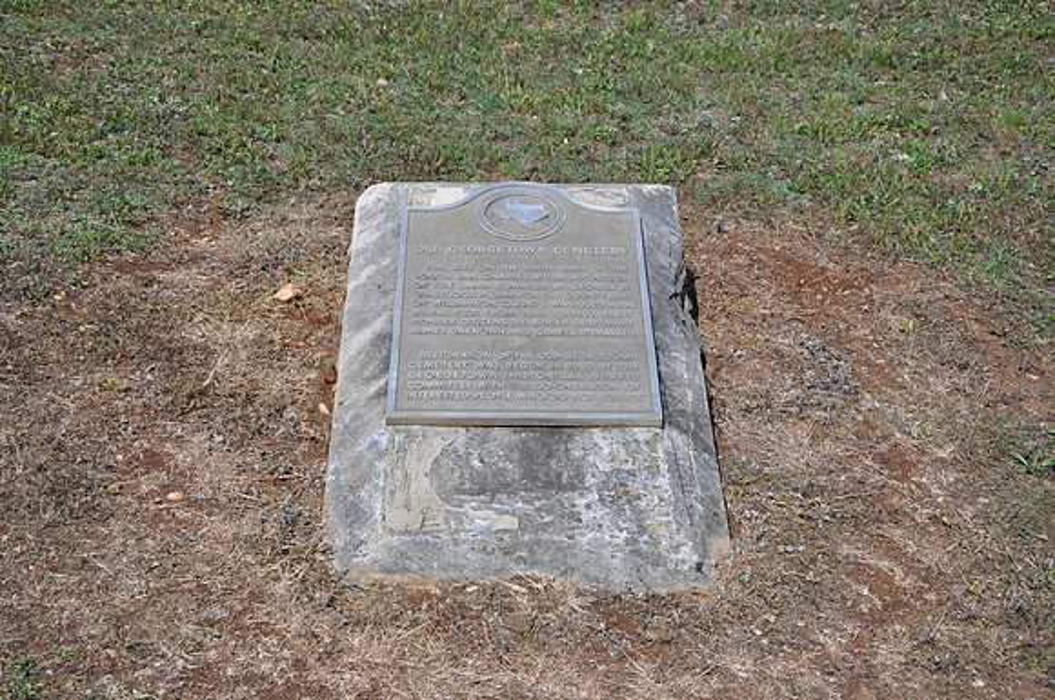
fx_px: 1668
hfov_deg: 35.1
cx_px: 528
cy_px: 350
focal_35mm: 57
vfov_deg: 23.7
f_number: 8
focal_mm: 38
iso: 200
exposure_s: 1/250
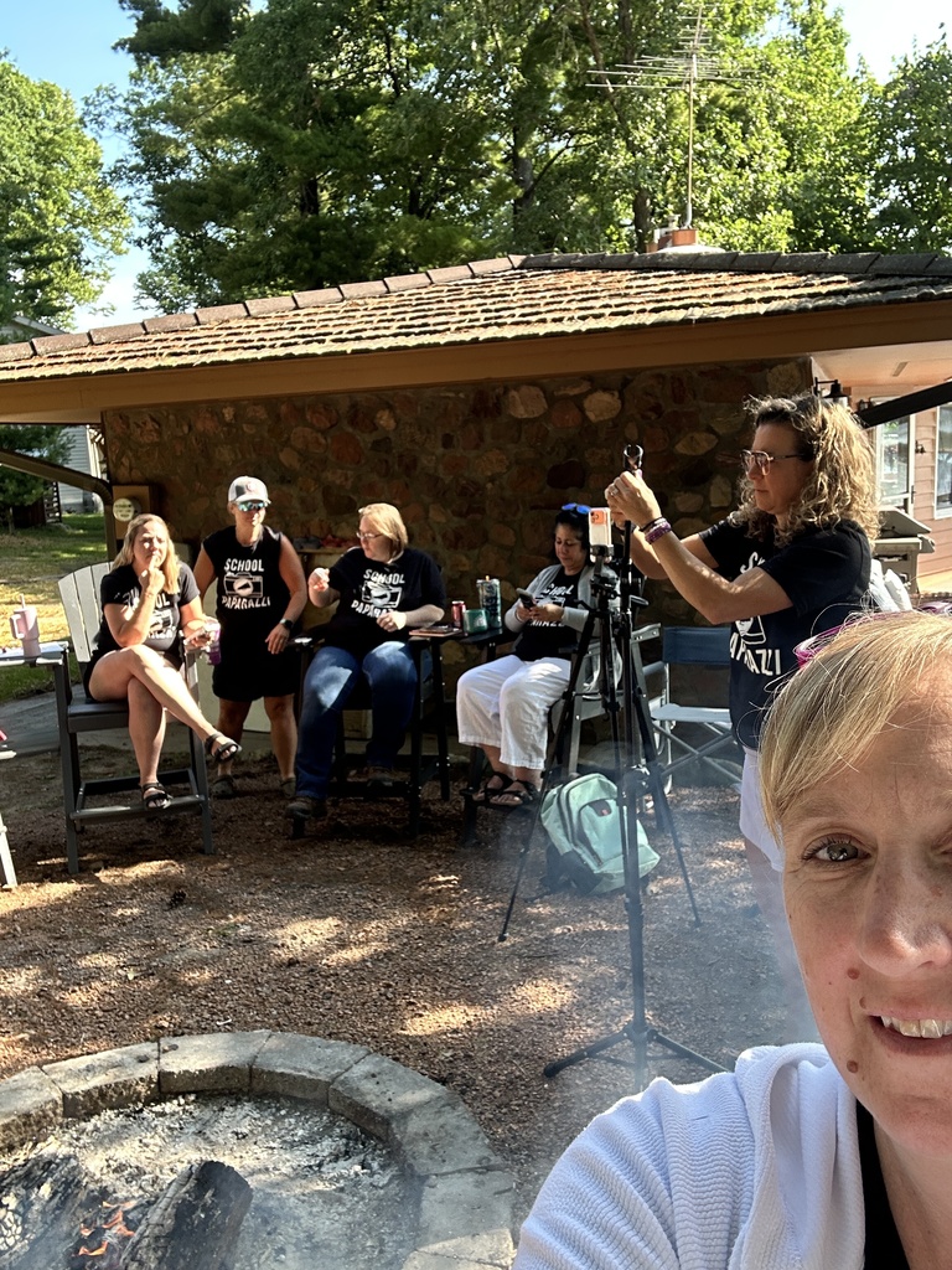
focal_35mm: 30
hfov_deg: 46.8
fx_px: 1100
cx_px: 476
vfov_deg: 60.0
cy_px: 635
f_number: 1.9
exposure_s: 1/139
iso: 25
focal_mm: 2.69
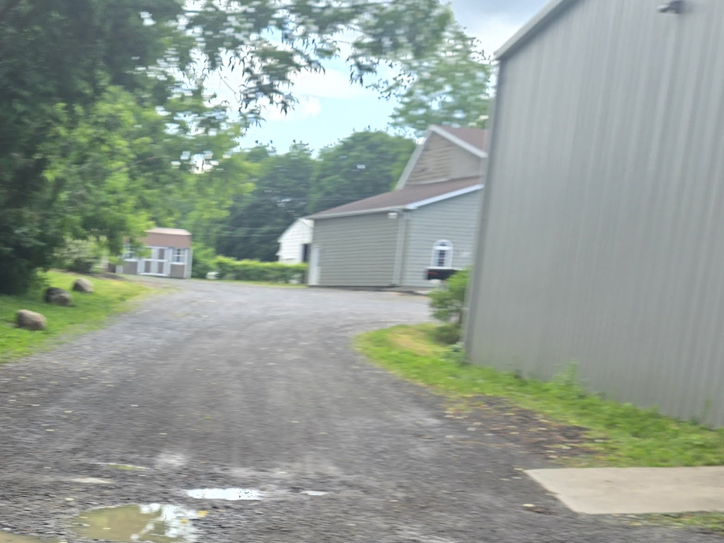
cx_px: 22
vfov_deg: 23.1
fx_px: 1234
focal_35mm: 59
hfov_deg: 30.7
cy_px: 625
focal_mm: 5.4
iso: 25
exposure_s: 1/232
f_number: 1.8
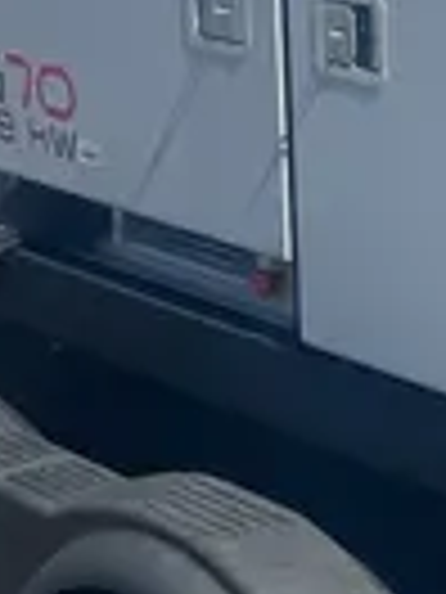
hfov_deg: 9.7
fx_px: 2474
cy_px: 187
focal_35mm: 144
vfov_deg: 13.7
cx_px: 865
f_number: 1.6
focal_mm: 4.2
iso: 50
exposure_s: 1/5291
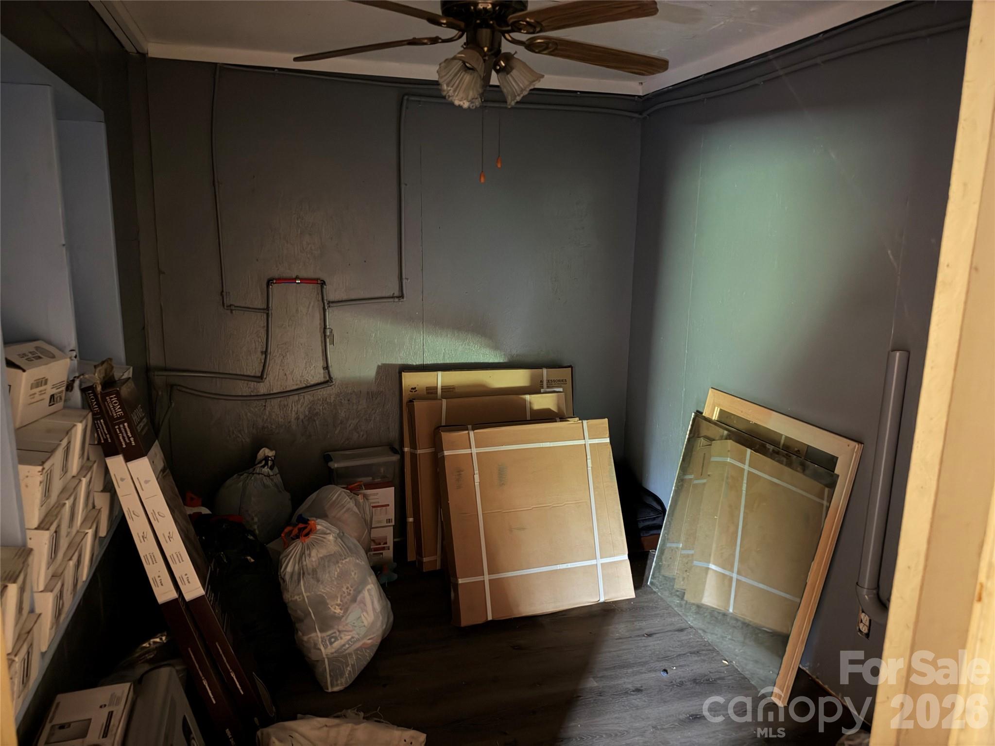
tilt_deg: -12.3
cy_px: 373
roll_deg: -1.1
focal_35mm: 24
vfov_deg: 56.8
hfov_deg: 71.6
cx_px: 498
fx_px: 690
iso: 1600
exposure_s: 1/2
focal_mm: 6.93
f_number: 1.48
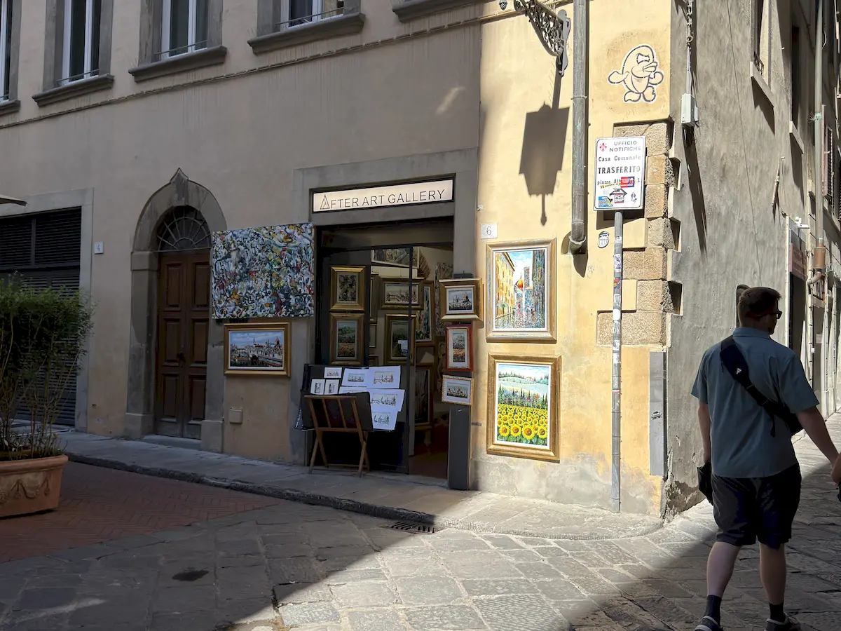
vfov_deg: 40.7
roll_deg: -2.1
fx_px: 850
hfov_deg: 52.6
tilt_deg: +2.6
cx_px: 420
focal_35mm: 35
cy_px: 316
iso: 80
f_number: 1.78
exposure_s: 1/1876
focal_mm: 6.76
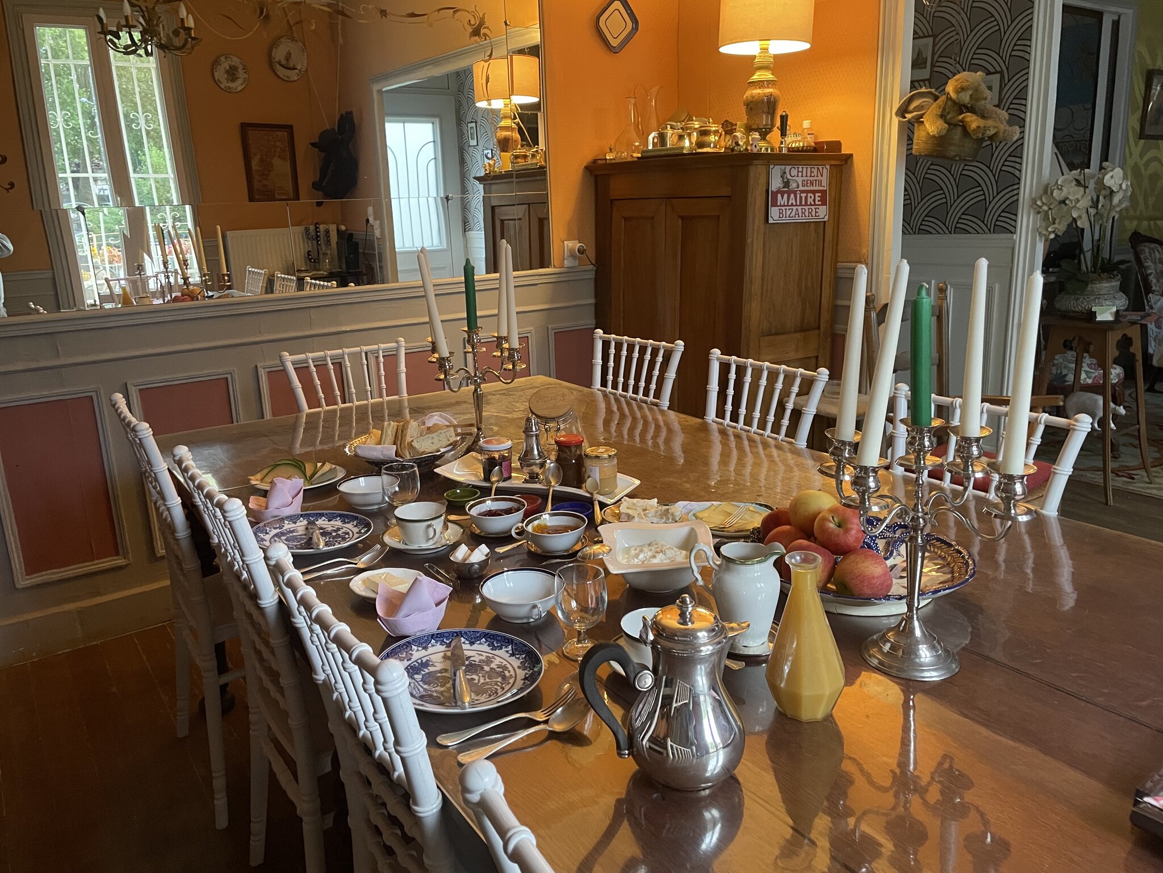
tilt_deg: -14.0
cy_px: 436
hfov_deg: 67.3
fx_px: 874
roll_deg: +2.4
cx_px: 582
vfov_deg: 53.1
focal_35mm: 26
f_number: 1.6
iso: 500
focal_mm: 4.2
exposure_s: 1/33
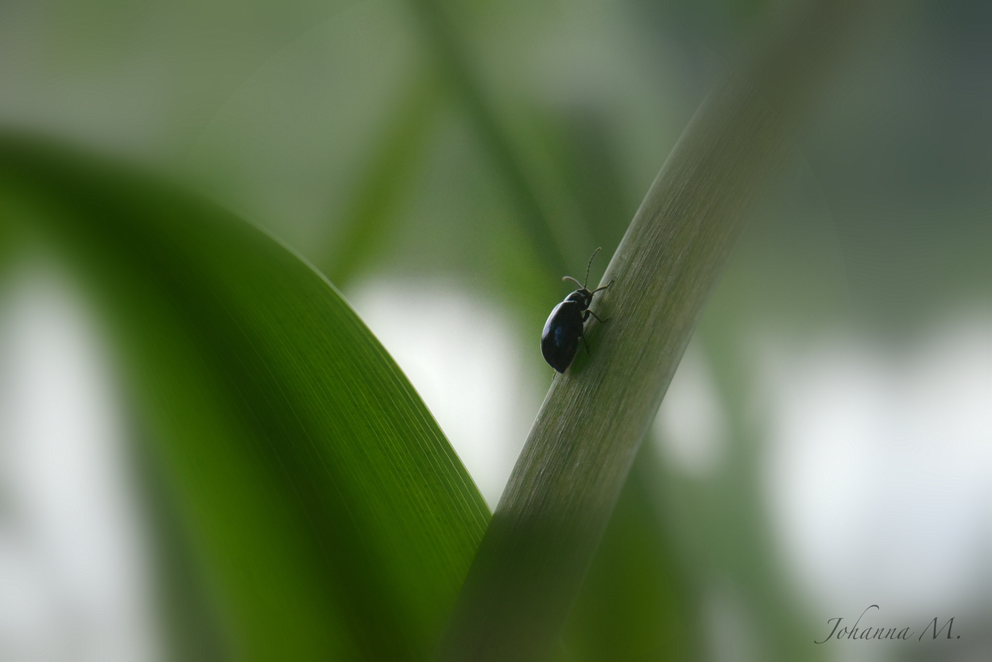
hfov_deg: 19.4
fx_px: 2894
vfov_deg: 13.1
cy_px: 331
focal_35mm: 105
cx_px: 496
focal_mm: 105
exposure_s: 1/1600
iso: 8000
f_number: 16
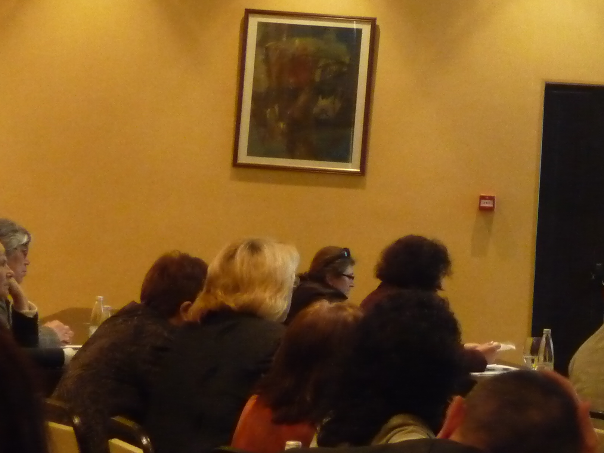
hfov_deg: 15.6
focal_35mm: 124
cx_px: 602
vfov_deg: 11.9
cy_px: 78
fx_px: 2163
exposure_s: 1/8
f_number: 4.4
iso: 800
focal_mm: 9.8
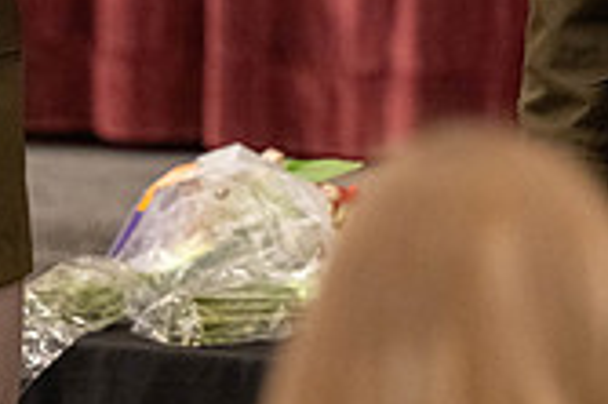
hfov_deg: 4.4
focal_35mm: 469
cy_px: -275
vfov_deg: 2.9
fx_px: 7913
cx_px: 328
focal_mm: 135
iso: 5000
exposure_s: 1/200
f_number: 2.8
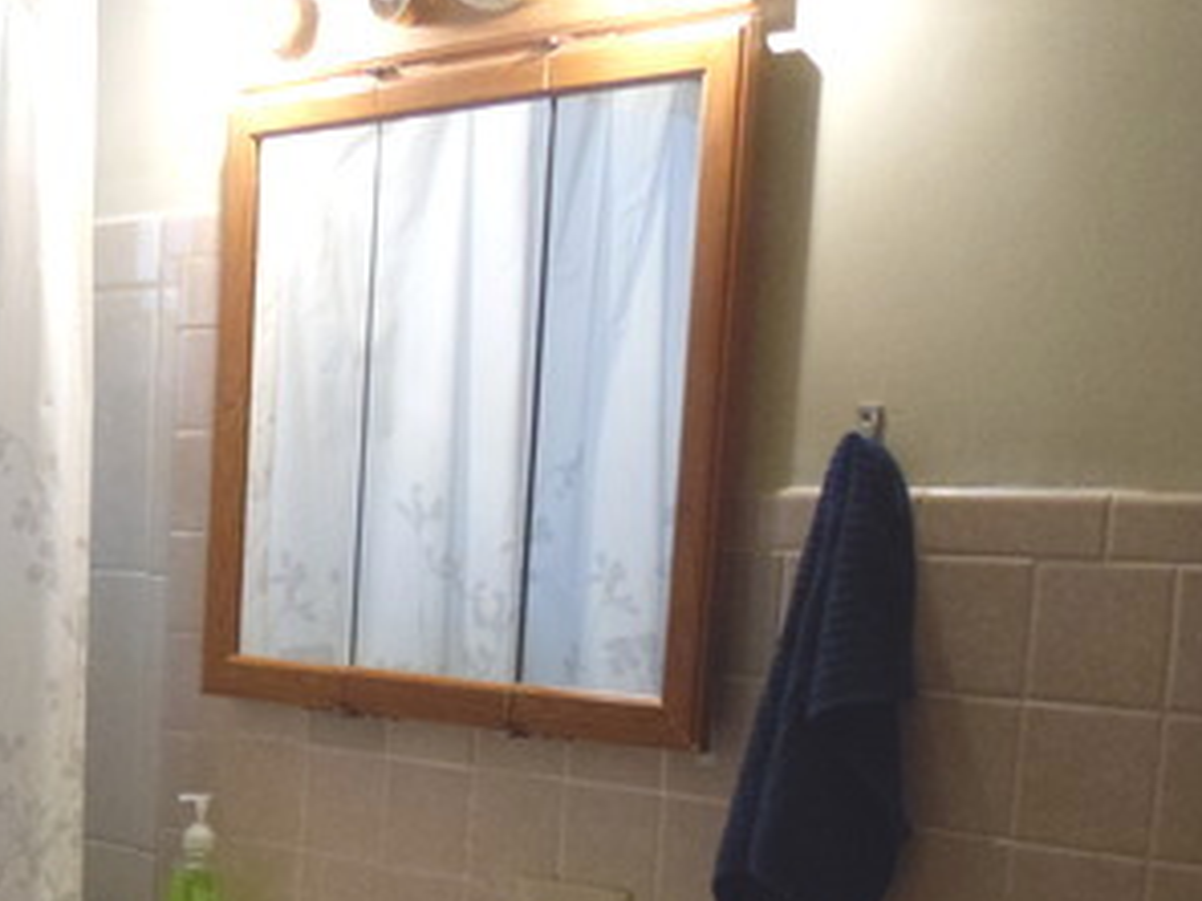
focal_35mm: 67
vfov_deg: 21.2
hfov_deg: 26.8
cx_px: -89
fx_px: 2326
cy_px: 893
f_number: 3.3
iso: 200
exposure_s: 1/22
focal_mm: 5.6
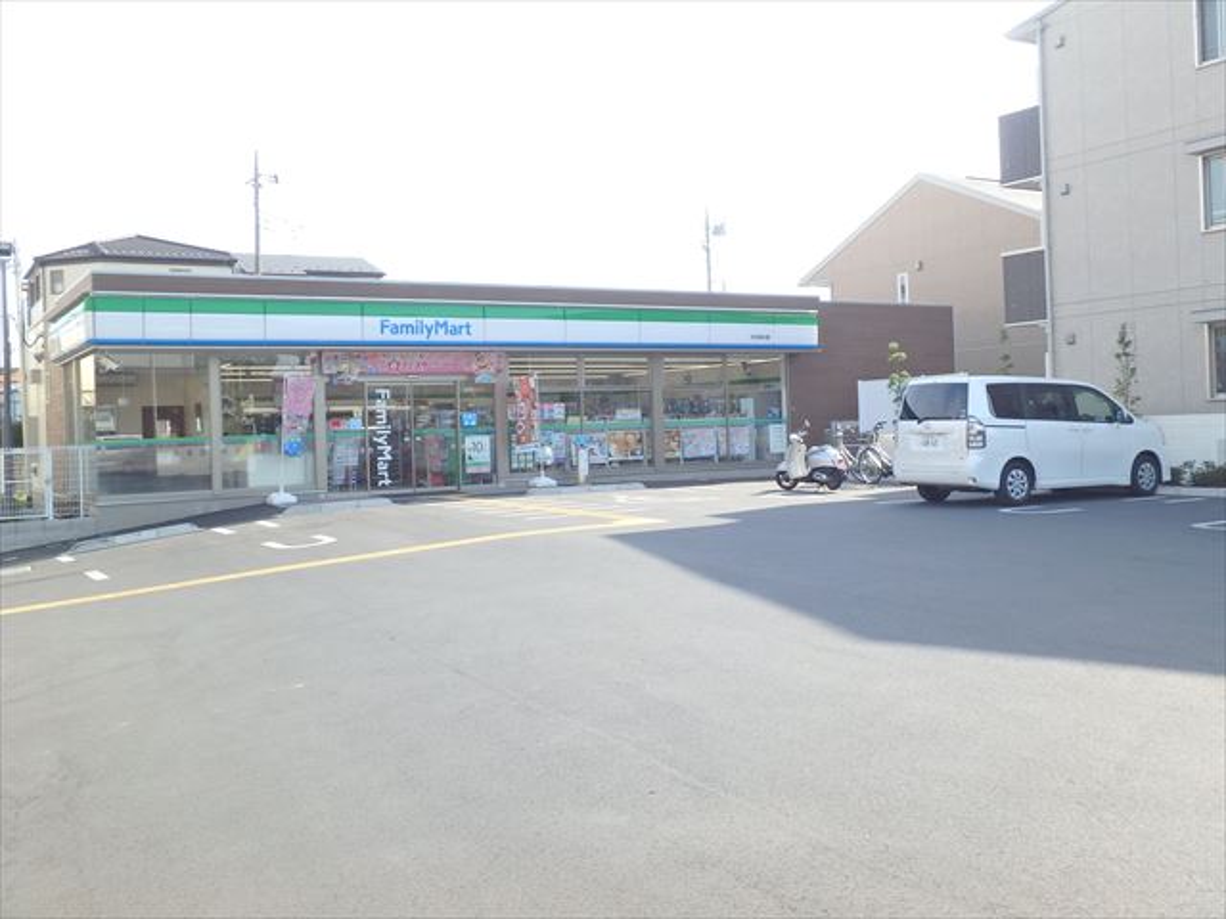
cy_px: 460
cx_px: 613
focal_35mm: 34
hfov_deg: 54.0
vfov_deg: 41.8
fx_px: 1204
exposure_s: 1/200
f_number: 4.9
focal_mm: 6
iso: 125
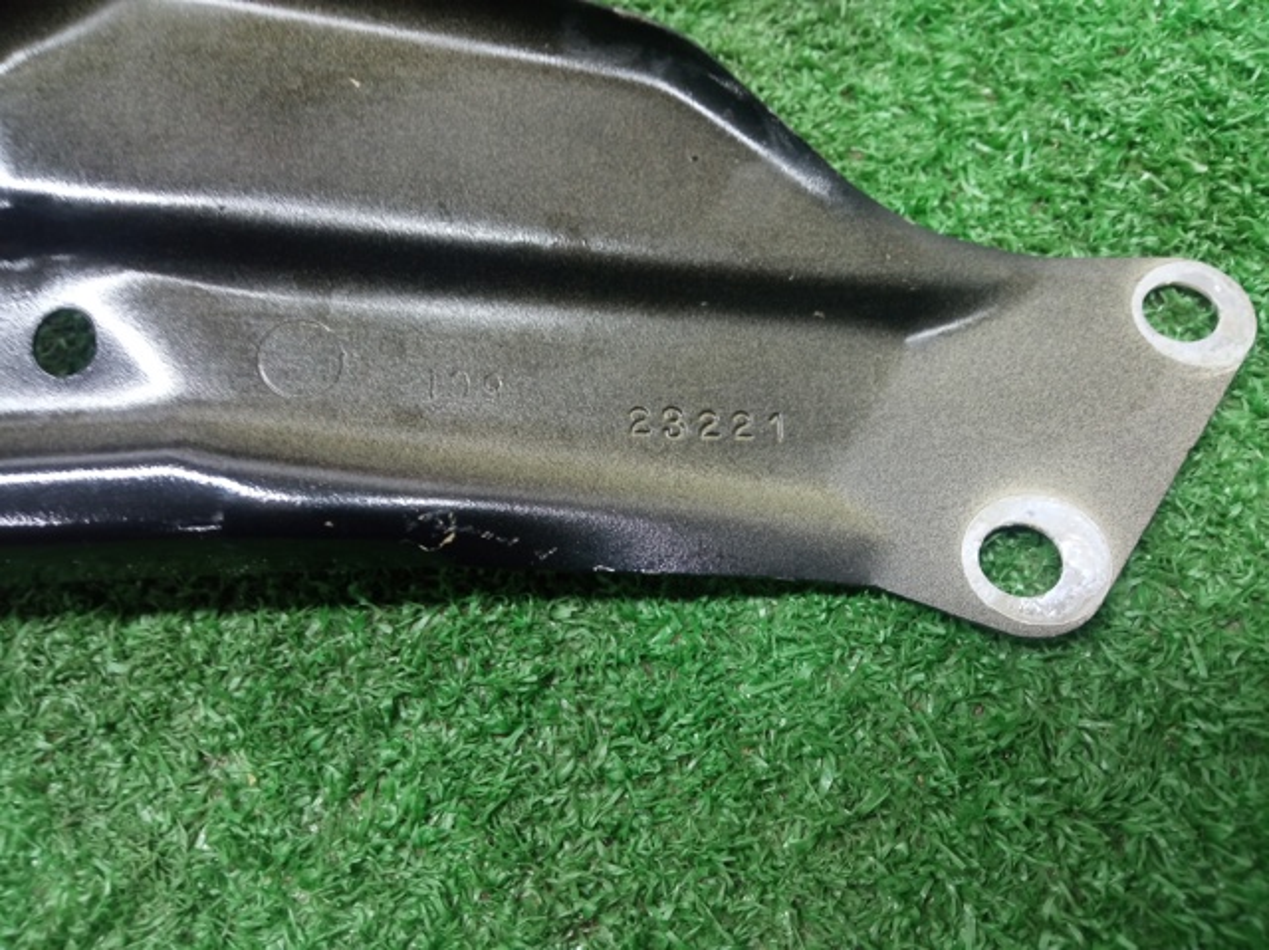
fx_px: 989
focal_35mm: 27
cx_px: 634
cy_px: 475
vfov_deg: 51.3
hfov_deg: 65.4
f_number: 2.2
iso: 594
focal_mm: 3.79
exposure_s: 1/25
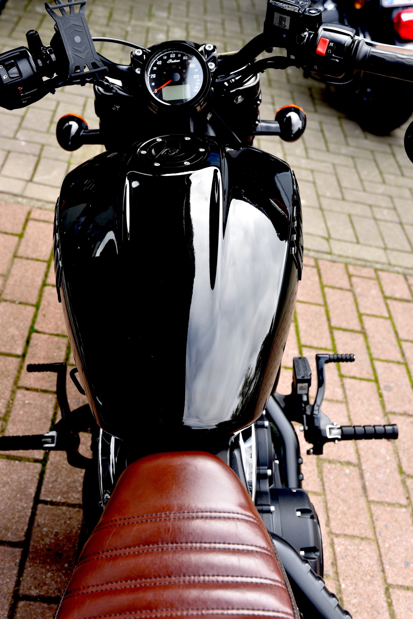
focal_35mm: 46
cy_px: 310
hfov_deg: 29.3
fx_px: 791
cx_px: 206
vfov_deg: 42.7
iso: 200
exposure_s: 1/125
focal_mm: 46
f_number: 5.6
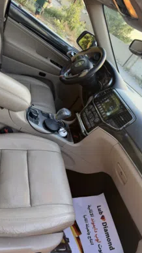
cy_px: 129
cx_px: 82
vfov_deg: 69.8
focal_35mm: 27
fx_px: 181
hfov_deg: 42.8
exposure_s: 1/146
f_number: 1.78
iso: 125
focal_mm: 6.76
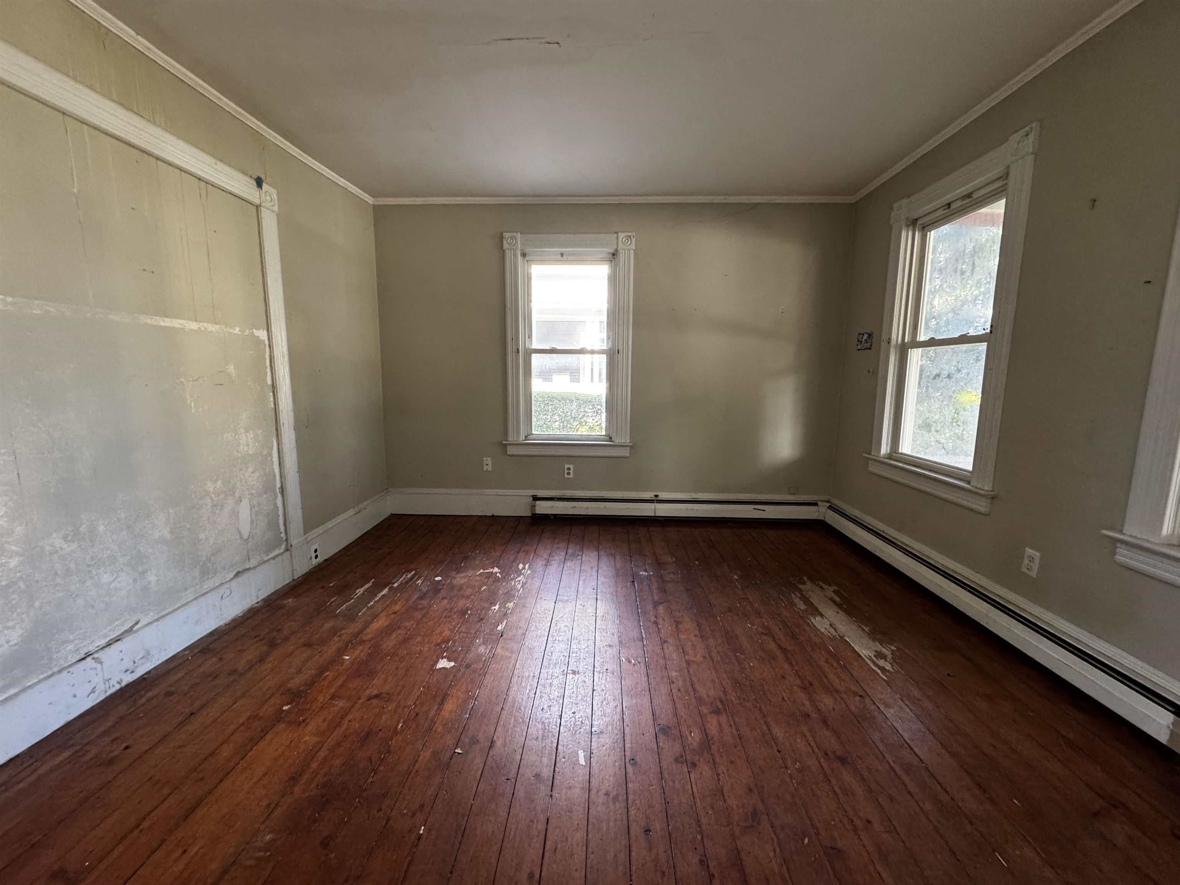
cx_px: 590
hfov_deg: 102.1
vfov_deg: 85.7
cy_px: 442
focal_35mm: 14
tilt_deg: -8.6
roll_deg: -0.4
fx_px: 477
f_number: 2.2
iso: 320
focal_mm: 2.22
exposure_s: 1/98
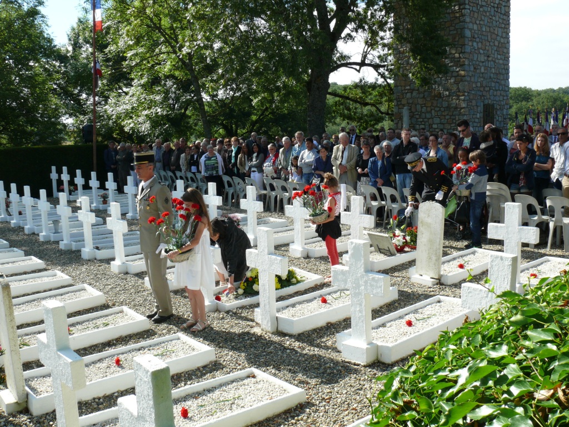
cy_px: 214
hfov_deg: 52.6
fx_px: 575
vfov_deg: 40.7
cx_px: 284
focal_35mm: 35
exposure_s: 1/250
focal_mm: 7.4
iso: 100
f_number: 5.6
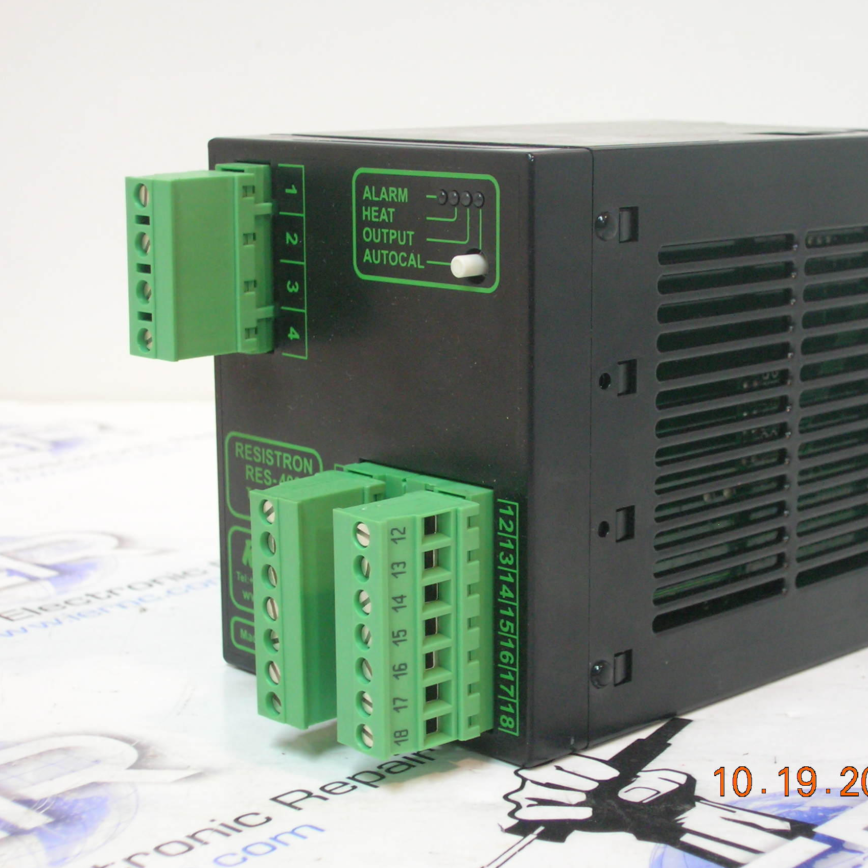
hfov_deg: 24.9
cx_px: 543
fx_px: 1957
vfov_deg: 25.0
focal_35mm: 69
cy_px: 436
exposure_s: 1/4.1
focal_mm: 9.7
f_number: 3.5
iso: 133
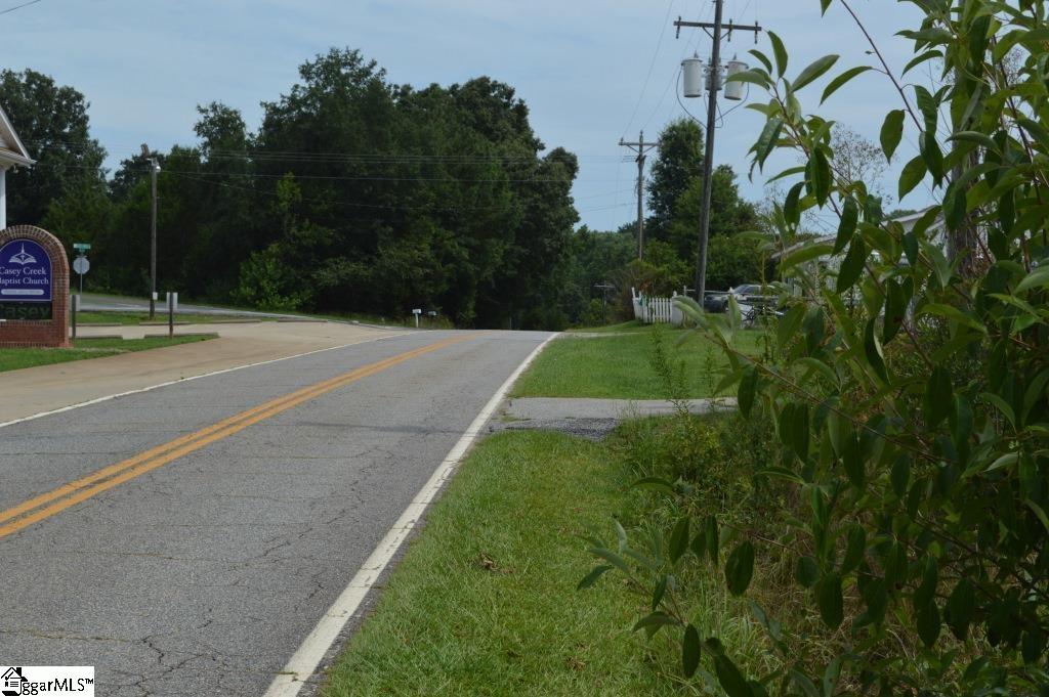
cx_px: 524
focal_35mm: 60
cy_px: 348
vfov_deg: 22.6
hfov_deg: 33.4
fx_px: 1747
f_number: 8
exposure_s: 1/250
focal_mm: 40
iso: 100
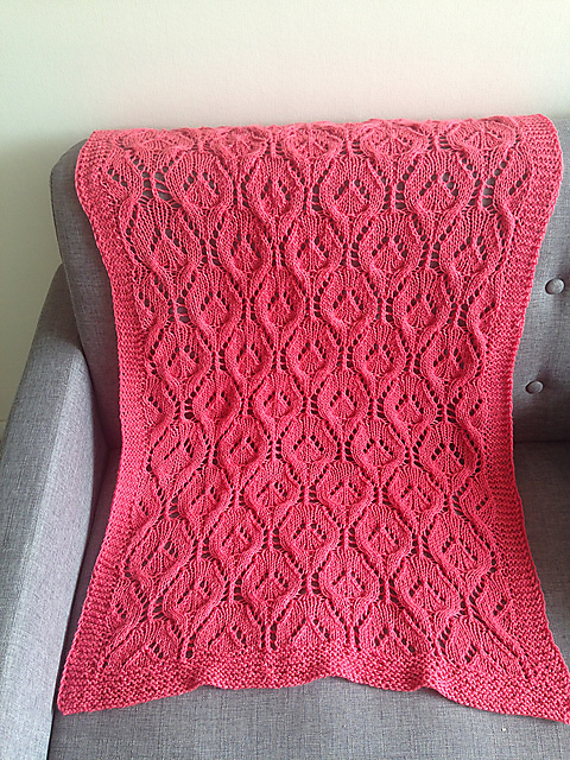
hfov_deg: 42.9
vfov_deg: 55.4
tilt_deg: -51.8
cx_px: 285
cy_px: 380
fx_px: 725
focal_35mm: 33
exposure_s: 1/40
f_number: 2.4
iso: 64
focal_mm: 4.12
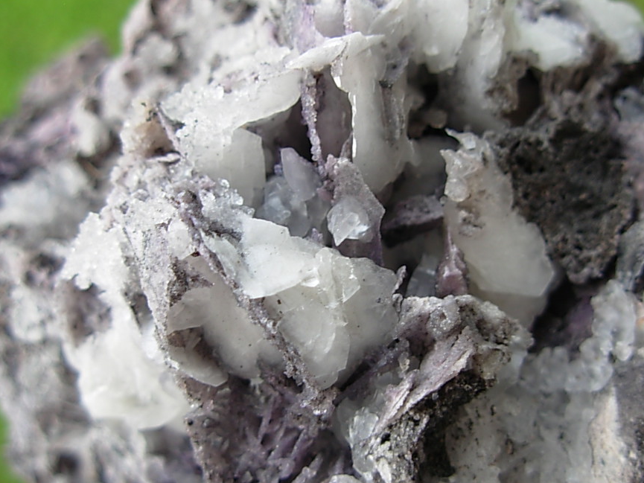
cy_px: 258
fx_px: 837
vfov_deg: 32.2
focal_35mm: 45
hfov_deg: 42.0
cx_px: 353
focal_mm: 6.3
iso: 50
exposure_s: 1/117
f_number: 2.9
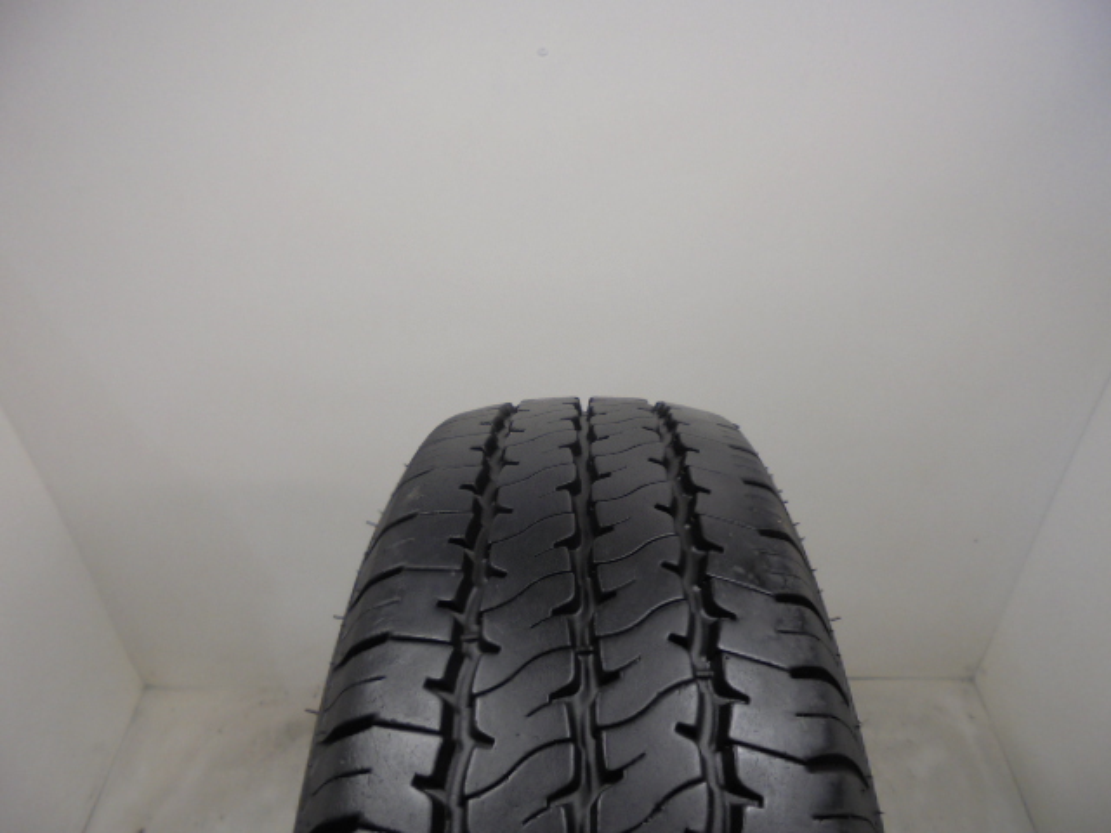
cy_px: 416
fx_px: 834
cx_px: 556
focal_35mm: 26
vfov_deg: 53.1
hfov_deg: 67.3
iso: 100
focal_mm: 4.6
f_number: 3.5
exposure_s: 1/40
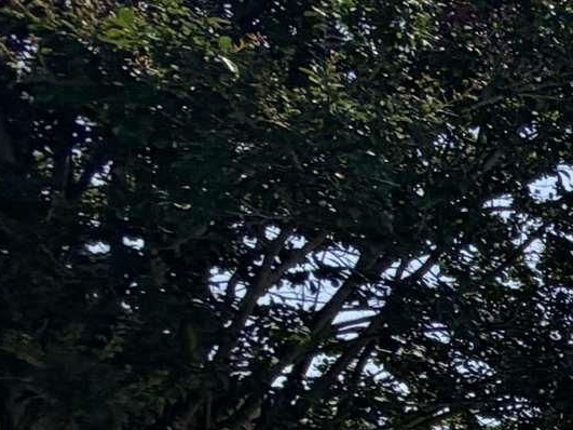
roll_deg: +0.5
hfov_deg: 12.5
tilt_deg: -0.1
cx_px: 1609
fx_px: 1340
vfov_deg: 16.0
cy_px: 726
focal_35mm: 81
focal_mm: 2.22
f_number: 2.2
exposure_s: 1/1656
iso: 20
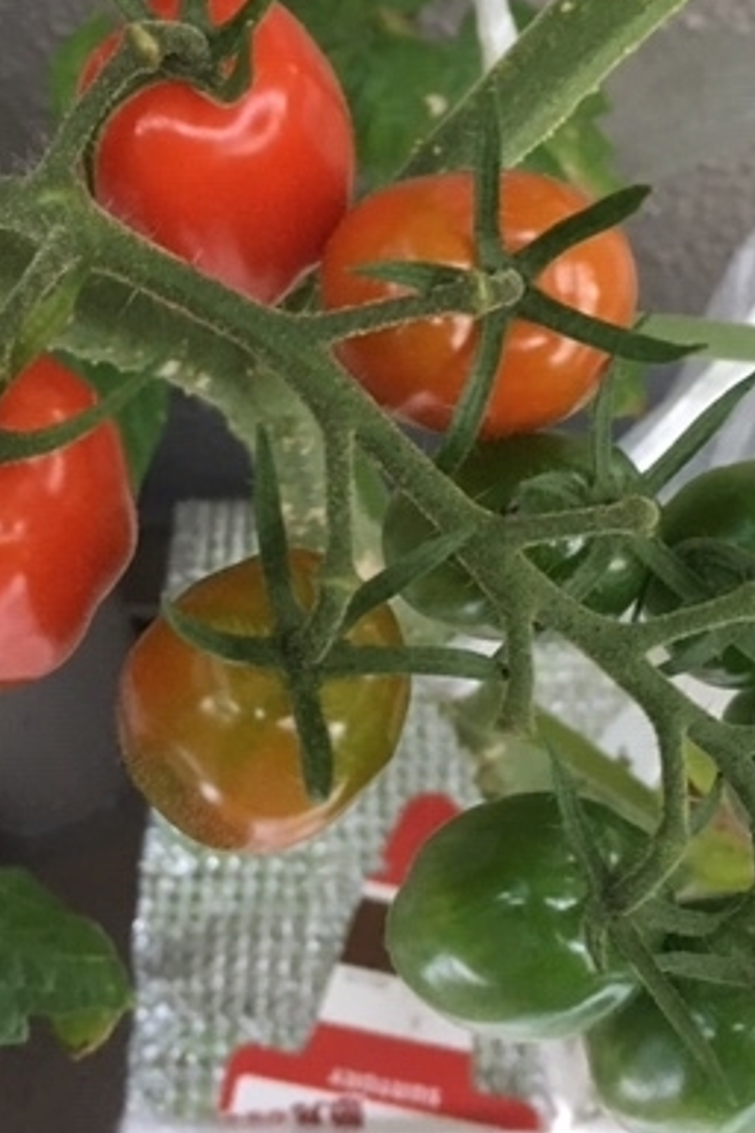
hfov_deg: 26.9
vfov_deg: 39.5
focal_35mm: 50
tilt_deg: -52.6
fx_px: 1574
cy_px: 473
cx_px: 332
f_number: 2.2
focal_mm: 4.15
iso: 200
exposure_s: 1/20
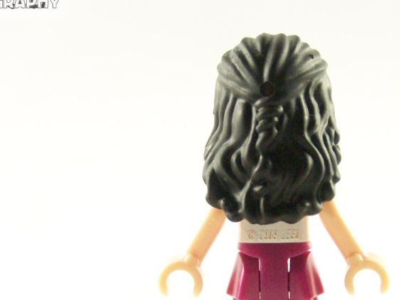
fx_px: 1722
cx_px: 279
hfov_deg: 13.2
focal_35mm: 149
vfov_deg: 9.9
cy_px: 237
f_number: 3.2
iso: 400
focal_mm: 13.7
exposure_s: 1/60
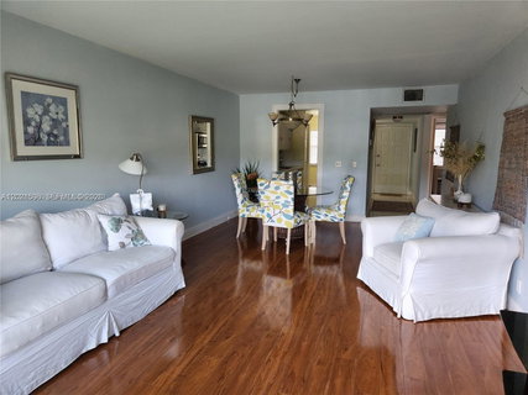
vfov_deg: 58.9
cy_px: 198
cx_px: 264
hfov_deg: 73.9
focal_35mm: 23
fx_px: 351
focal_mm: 5.4
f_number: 1.8
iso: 200
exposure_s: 1/180
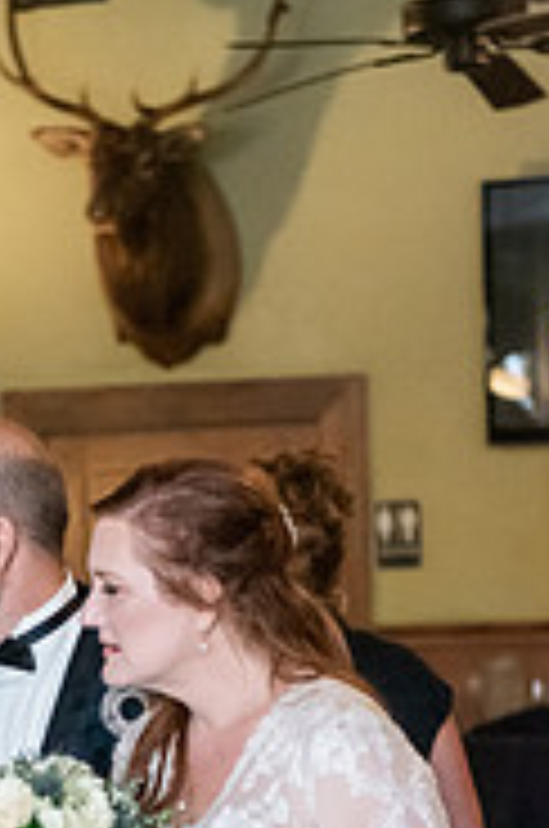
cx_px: -18
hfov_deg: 9.2
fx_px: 3375
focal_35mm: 147
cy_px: 756
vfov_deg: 13.8
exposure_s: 1/400
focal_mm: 60
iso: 10000
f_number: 2.8
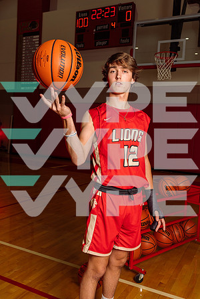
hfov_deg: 37.9
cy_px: 150
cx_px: 100
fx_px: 292
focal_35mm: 35
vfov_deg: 54.4
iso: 320
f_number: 7.1
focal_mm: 35
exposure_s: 1/250
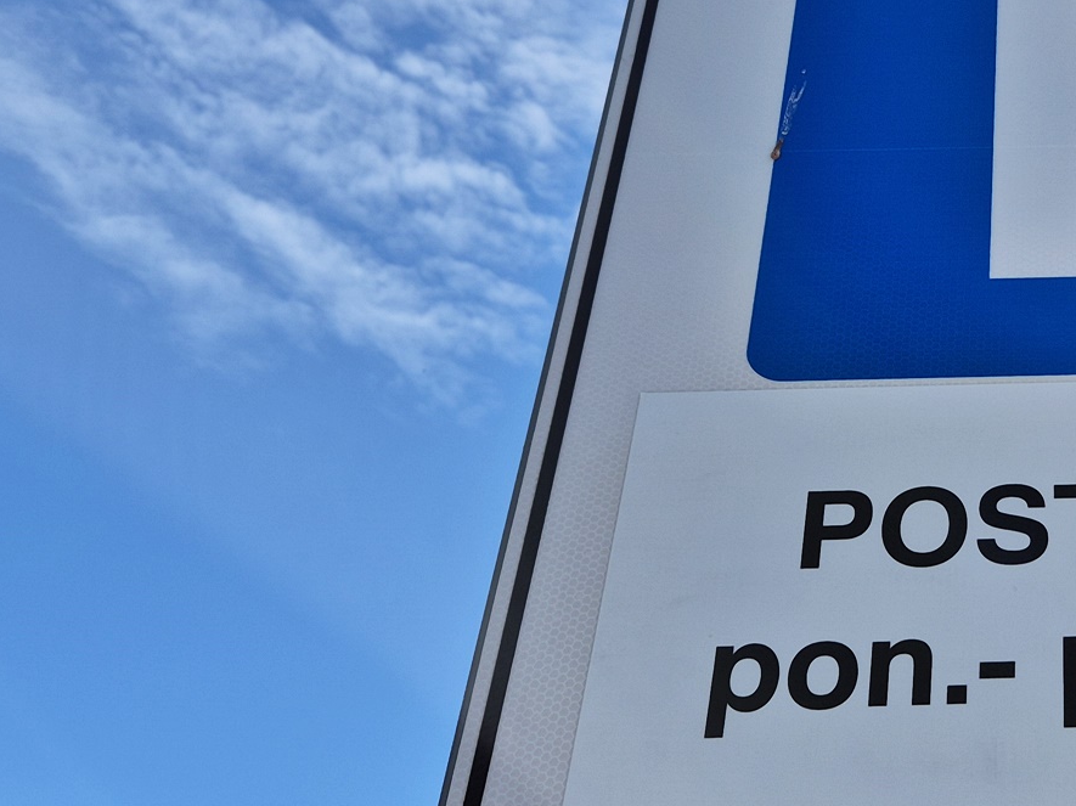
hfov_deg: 33.0
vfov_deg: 27.9
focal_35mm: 52
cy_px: 308
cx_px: 1134
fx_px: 1616
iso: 25
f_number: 1.8
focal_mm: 5.4
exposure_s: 1/1712
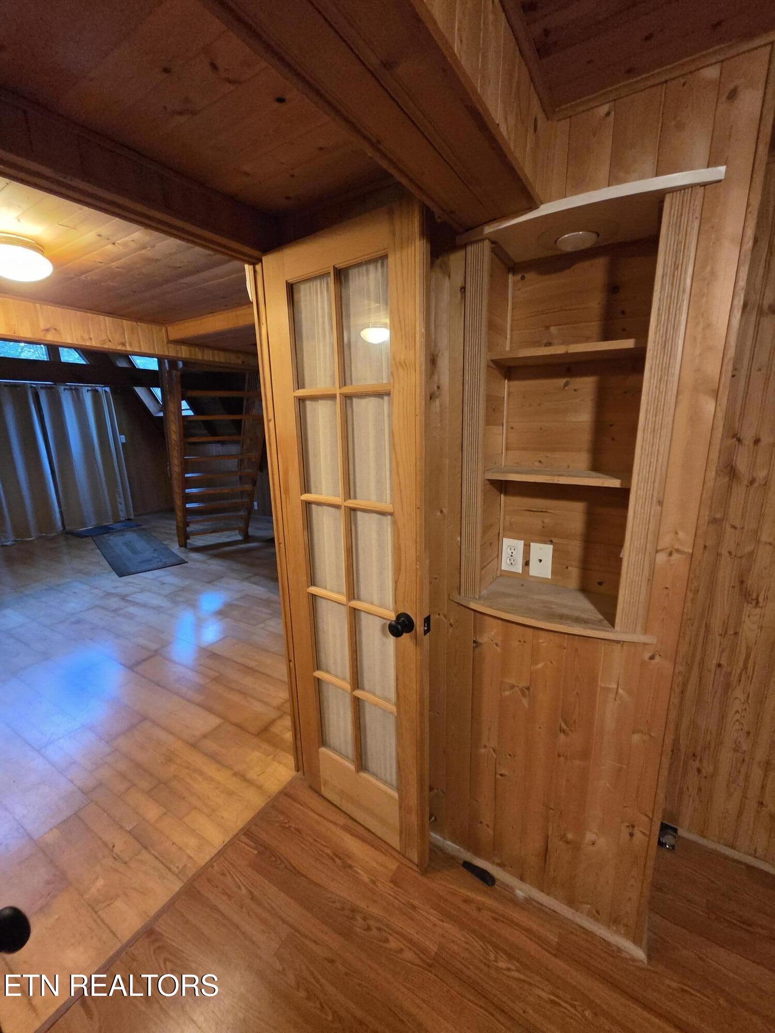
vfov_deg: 106.2
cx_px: 388
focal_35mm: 13
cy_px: 516
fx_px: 388
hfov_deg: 89.9
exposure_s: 1/60
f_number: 2.2
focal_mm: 2.2
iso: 1600
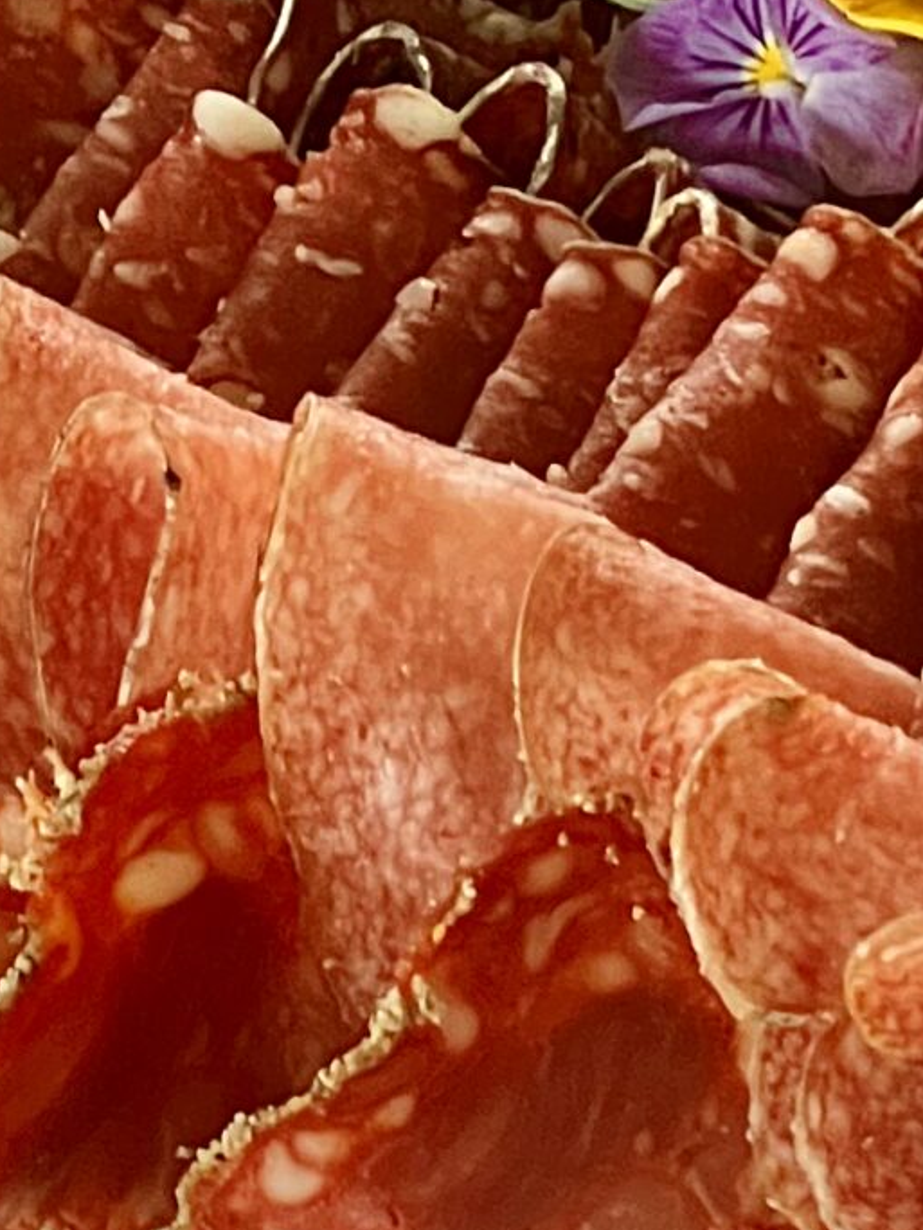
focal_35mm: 288
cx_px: 1097
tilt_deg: -35.3
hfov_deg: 5.1
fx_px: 10239
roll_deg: +26.4
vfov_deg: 6.8
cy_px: -541
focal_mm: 9
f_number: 2.8
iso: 200
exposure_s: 1/68
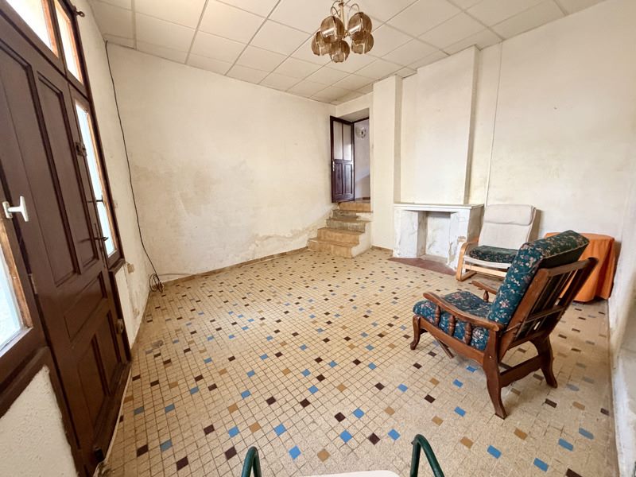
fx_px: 257
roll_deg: +1.6
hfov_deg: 102.1
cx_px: 318
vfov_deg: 85.7
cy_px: 238
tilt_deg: -10.6
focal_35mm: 14
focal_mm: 2.22
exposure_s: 1/60
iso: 400
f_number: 2.2
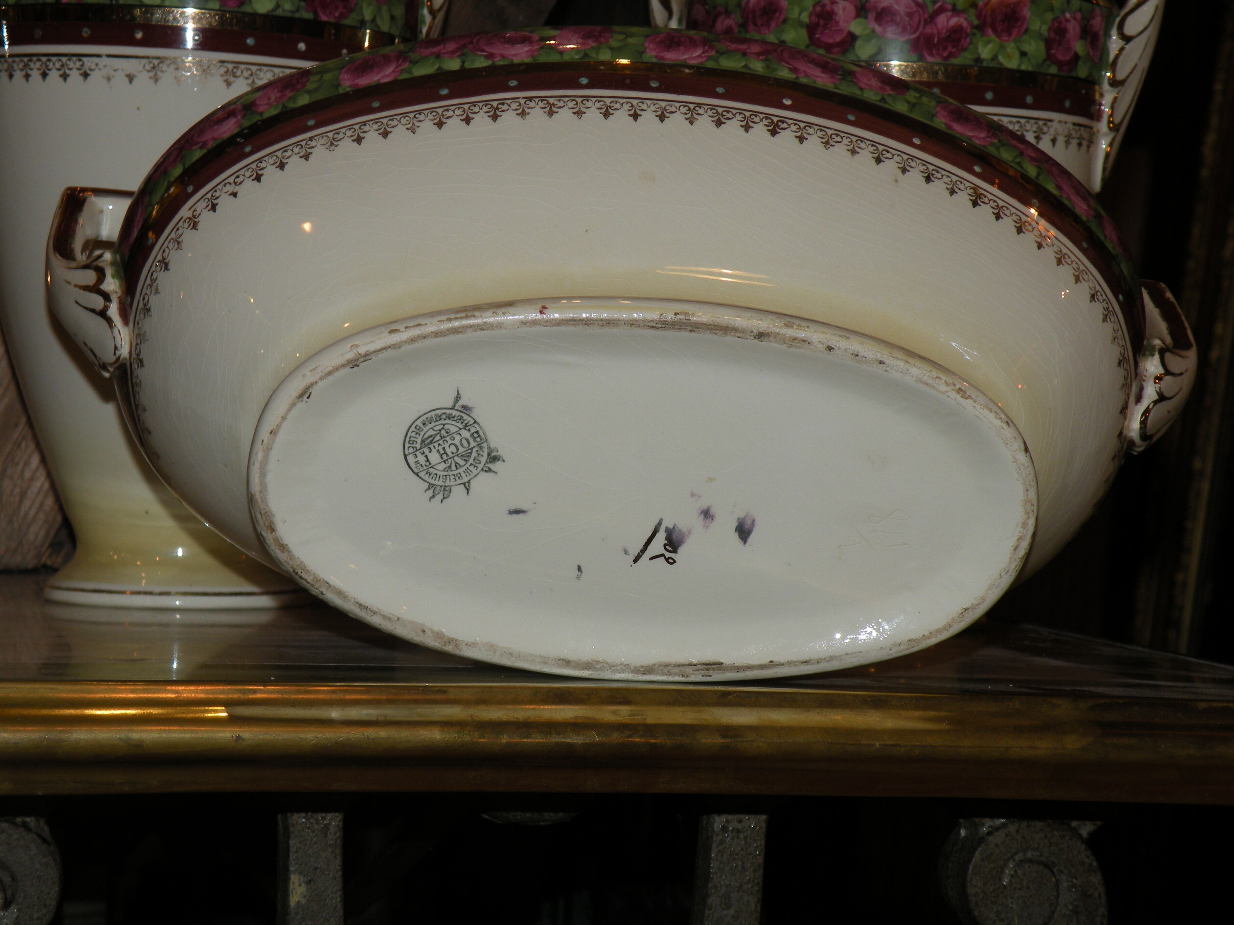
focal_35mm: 93
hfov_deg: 21.1
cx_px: 617
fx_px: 3315
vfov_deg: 15.9
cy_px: 462
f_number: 4
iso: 64
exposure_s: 1/30
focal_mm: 16.4
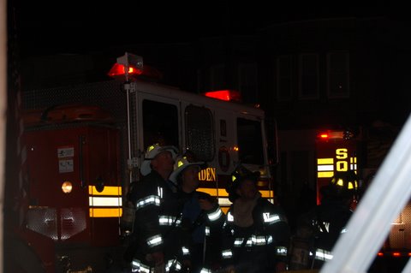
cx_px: 206
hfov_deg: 24.6
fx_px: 941
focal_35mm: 82
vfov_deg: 16.5
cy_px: 136
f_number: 5.6
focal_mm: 55
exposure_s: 1/60
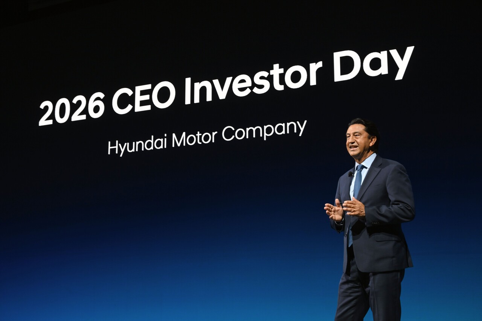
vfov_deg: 27.5
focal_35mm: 49
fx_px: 656
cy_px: 160
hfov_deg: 40.3
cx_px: 241
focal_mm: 49
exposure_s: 1/60
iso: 1250
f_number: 8
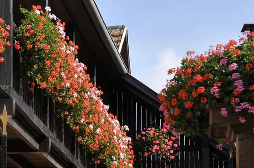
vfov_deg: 6.3
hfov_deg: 9.4
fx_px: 1528
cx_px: 12
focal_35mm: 217
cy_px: 190
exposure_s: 1/250
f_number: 8
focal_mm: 48
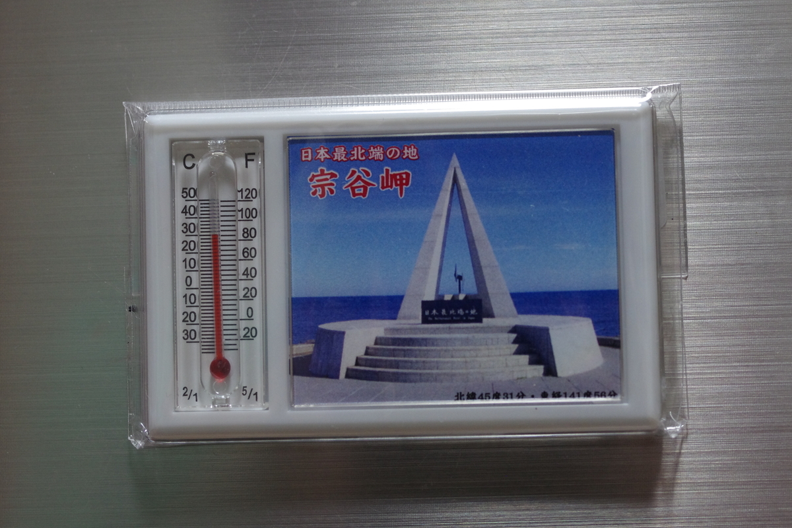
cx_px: 396
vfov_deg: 18.2
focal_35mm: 75
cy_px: 264
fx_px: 1650
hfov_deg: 27.0
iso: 1600
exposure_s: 1/100
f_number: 4
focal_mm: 50
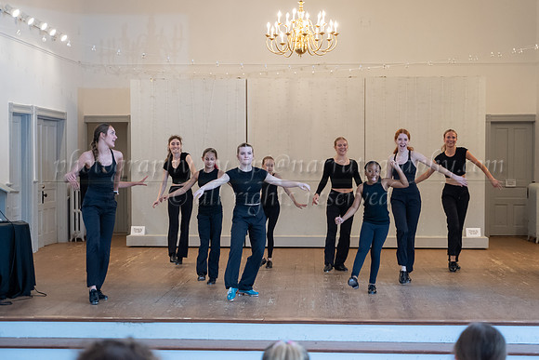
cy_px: 183
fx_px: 946
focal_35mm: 63
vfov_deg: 21.5
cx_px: 253
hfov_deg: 31.8
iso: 1600
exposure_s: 1/200
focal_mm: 50
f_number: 2.8
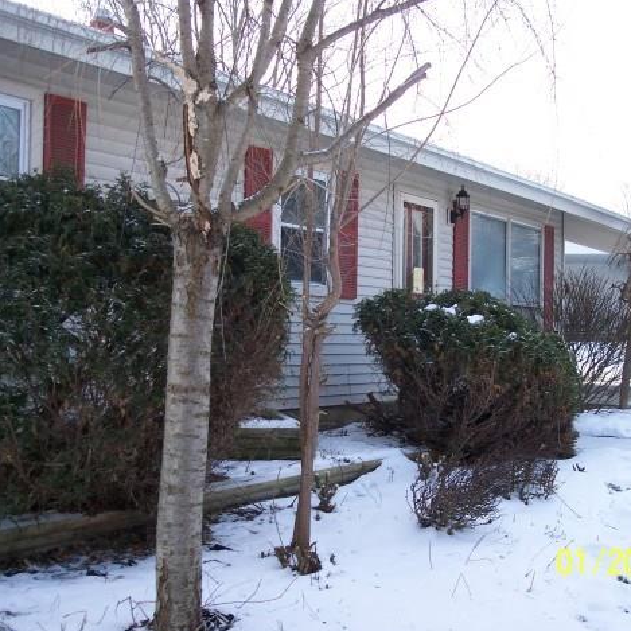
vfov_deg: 36.1
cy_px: 320
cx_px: 340
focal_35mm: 47
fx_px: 969
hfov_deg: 36.0
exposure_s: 1/350
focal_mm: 8
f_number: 3.4
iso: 100
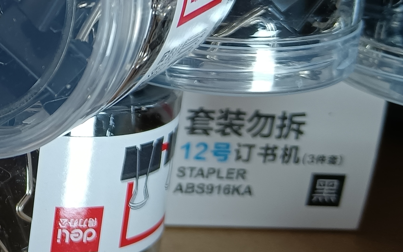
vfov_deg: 16.2
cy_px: -25
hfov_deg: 24.1
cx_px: -77
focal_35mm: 78
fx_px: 857
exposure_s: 1/50
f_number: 1.9
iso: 235
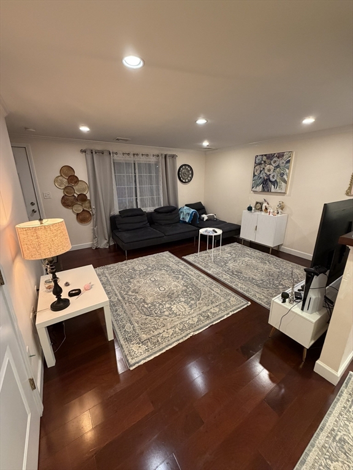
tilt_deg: -16.3
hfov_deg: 85.7
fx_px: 190
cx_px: 176
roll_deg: +0.4
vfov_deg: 102.1
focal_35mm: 14
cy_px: 235
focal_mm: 2.22
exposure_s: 1/60
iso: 500
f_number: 2.2
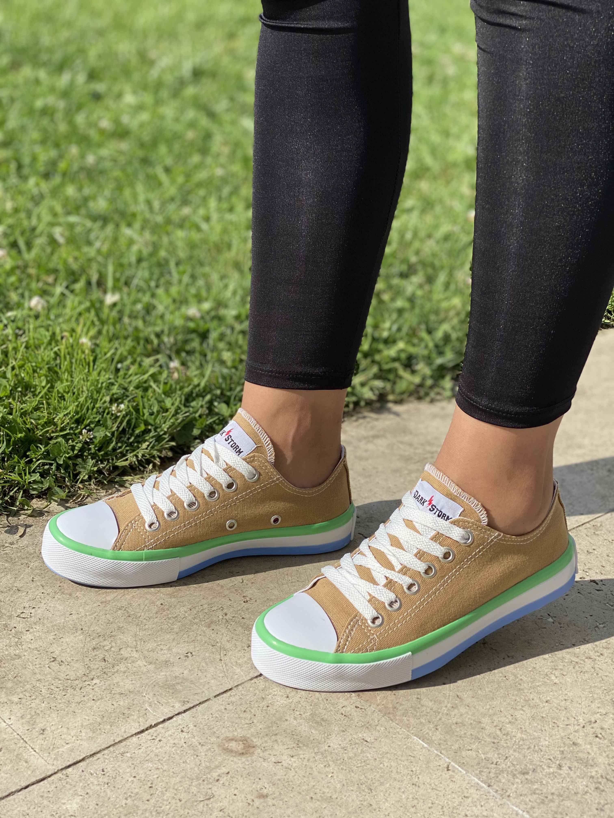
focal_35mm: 52
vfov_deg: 36.8
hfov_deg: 28.0
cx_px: 307
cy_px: 409
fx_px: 1230
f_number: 2
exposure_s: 1/1597
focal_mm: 6
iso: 20
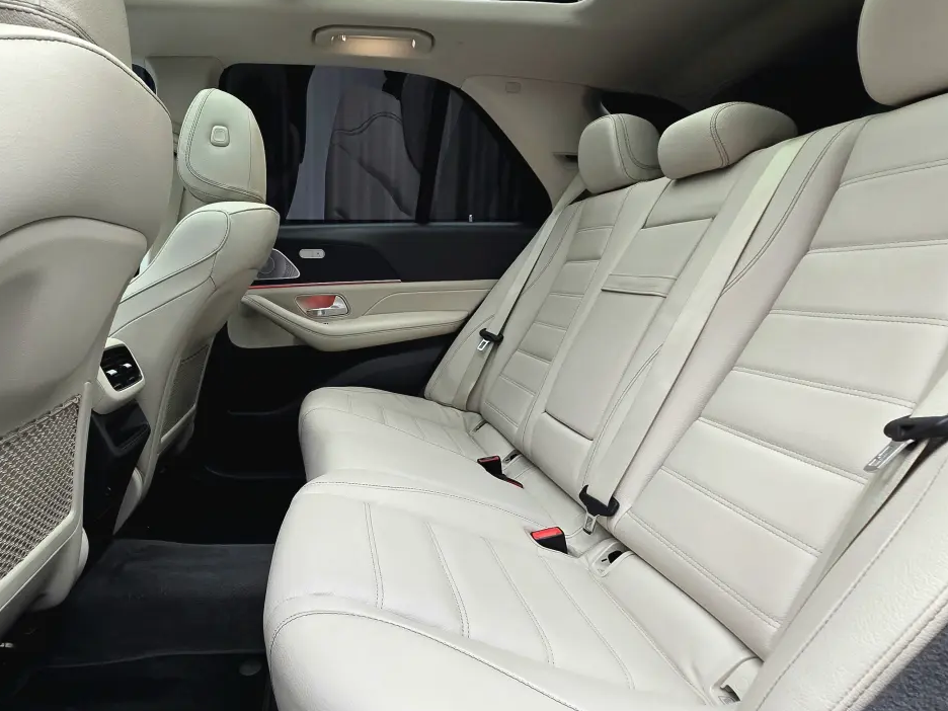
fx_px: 548
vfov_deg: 65.7
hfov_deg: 80.6
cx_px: 370
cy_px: 401
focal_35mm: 20
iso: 125
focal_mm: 2.2
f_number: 2.2
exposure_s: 1/50.3
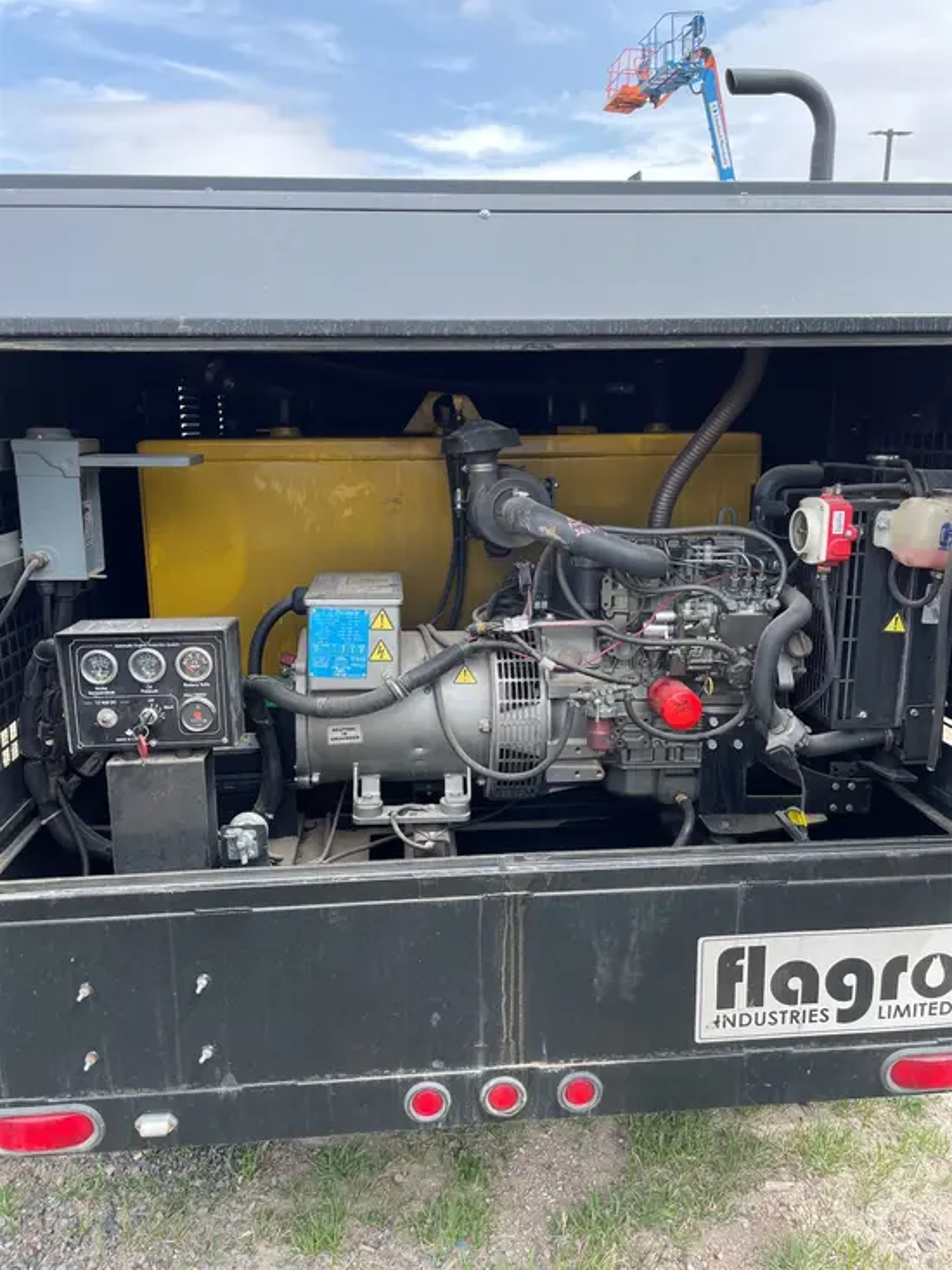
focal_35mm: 26
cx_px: 476
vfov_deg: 67.3
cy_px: 635
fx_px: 953
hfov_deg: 53.1
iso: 32
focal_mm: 4.2
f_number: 1.6
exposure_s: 1/578
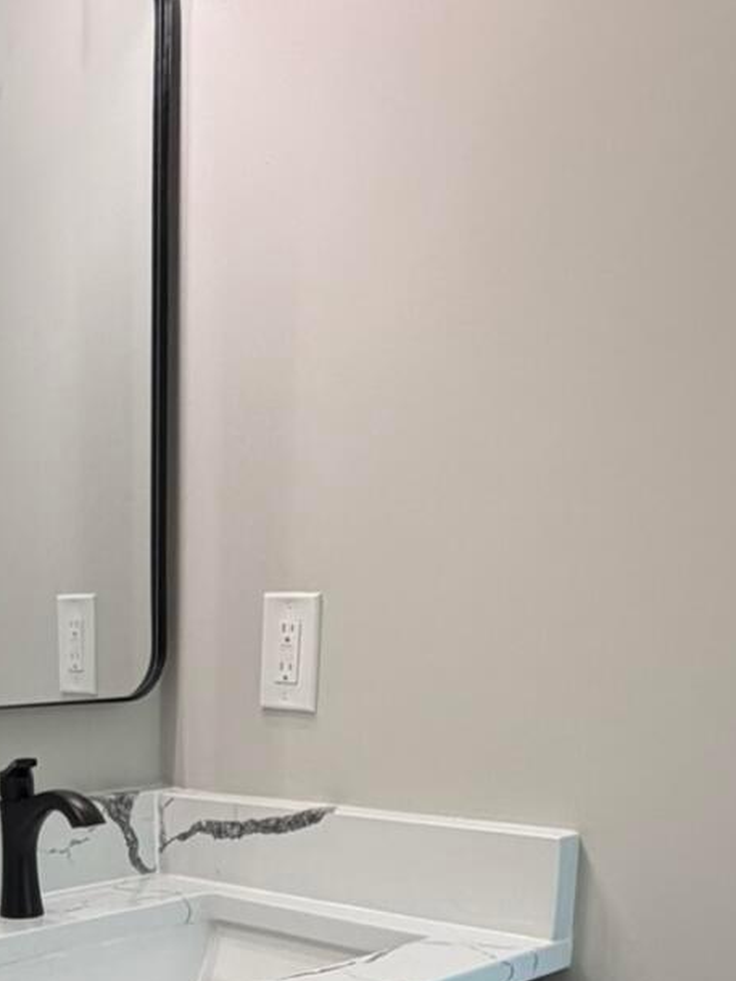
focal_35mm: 46
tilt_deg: -19.3
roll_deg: -0.2
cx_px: 108
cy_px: 1041
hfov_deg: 30.5
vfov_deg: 36.0
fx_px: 1304
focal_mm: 2.22
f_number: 2.2
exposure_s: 1/120
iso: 200
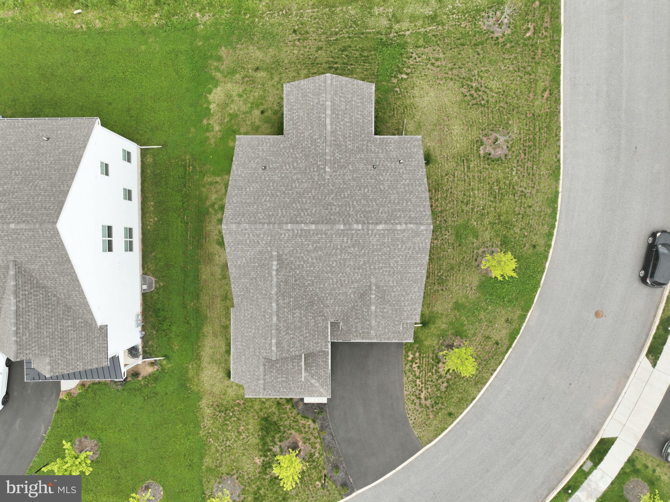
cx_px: 335
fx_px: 464
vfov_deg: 56.8
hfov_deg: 71.6
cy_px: 251
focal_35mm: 24
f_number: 2.8
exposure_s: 1/640
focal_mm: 12.3
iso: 120
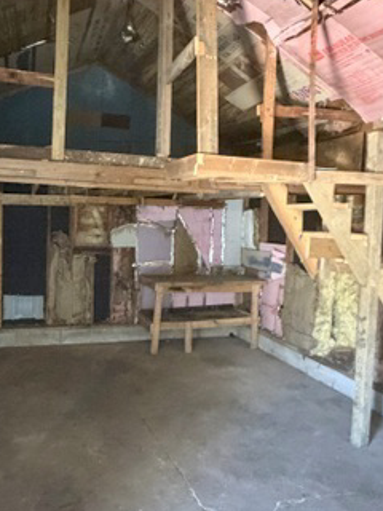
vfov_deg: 63.4
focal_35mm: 28
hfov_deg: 49.2
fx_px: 413
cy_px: 238
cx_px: 142
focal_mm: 2.22
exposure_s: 1/40
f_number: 2.2
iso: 1250
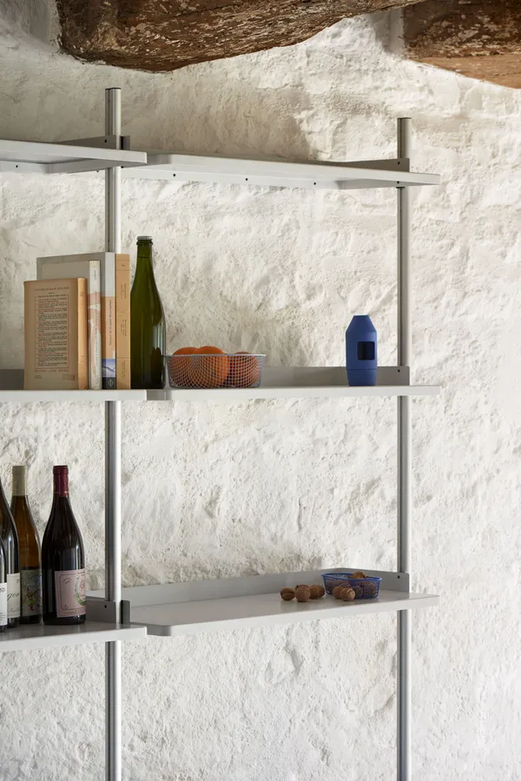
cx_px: 260
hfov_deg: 13.1
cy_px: 390
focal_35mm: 105
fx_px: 2277
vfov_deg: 19.5
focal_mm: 105
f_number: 9
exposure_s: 1/13
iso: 100
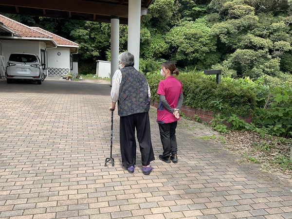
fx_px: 245
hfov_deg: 61.7
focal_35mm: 29
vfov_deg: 48.2
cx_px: 146
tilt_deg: -9.6
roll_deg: -1.2
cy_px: 110
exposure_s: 1/781
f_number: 1.8
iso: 16
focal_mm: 3
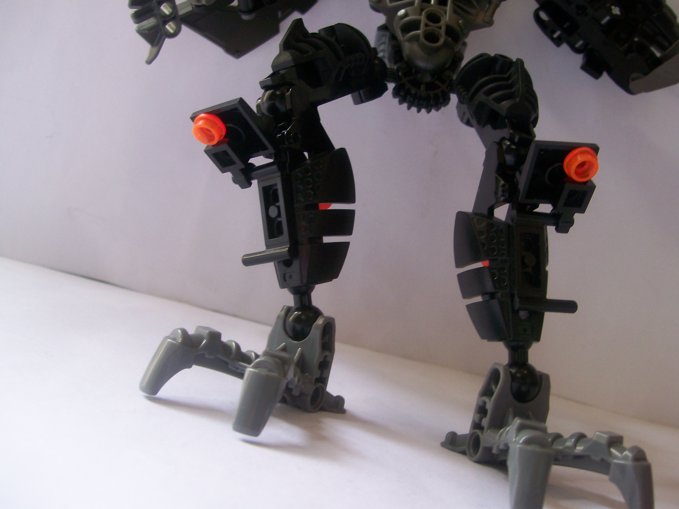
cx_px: 340
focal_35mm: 36
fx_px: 706
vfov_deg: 39.7
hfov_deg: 51.4
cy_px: 254
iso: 80
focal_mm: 6
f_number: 2.7
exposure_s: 1/55.9
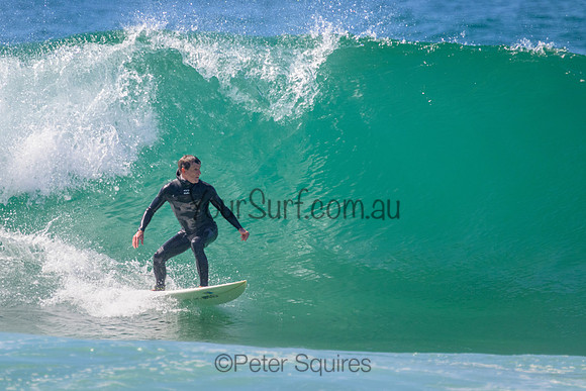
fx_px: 14840
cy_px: 168
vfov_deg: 1.5
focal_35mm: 912
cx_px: 252
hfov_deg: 2.3
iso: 1600
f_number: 11
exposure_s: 1/1600
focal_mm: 800
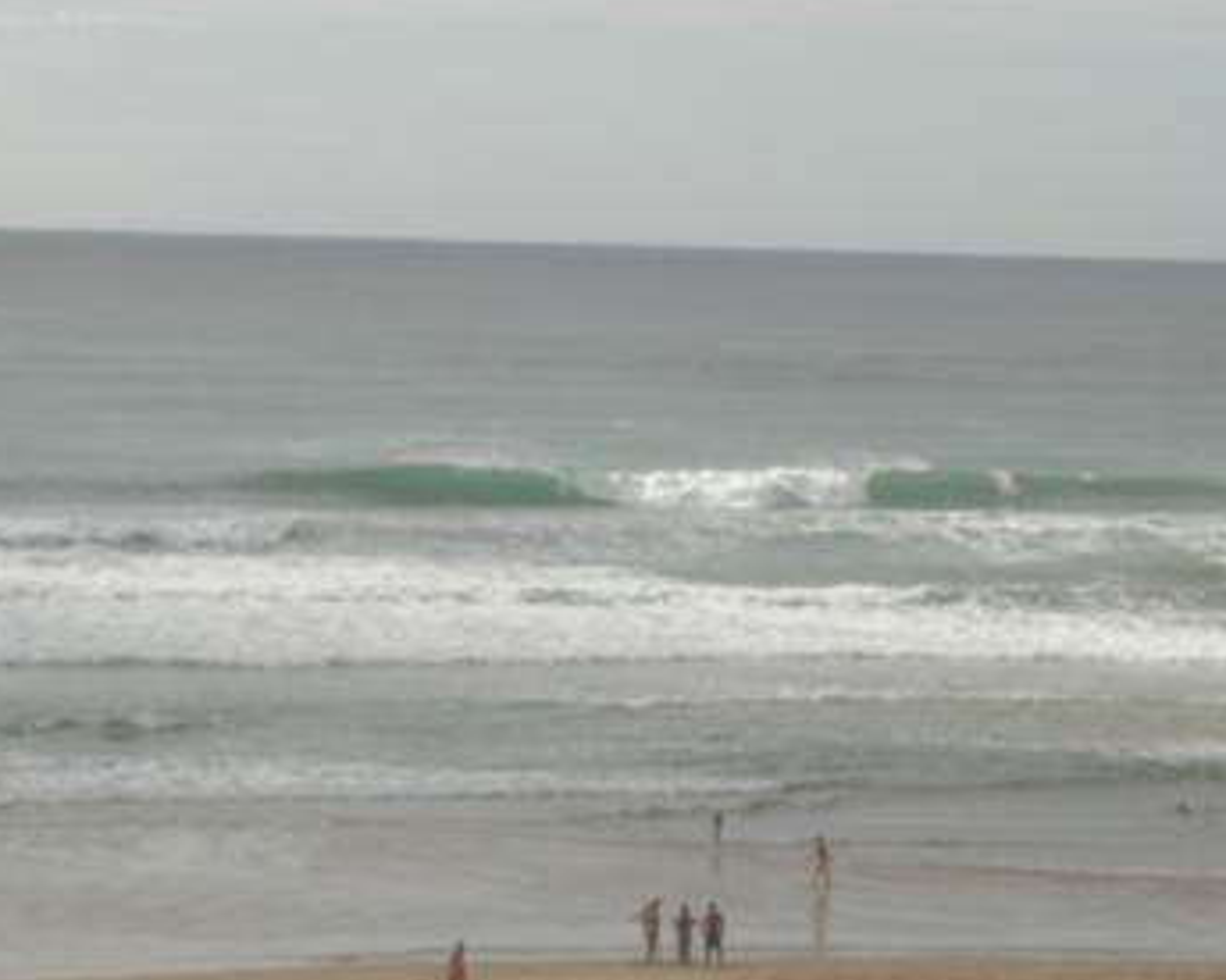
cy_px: 545
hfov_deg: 11.0
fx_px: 6384
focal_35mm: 176
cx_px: 558
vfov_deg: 8.8
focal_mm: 23.4
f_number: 8.2
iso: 64
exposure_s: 1/244
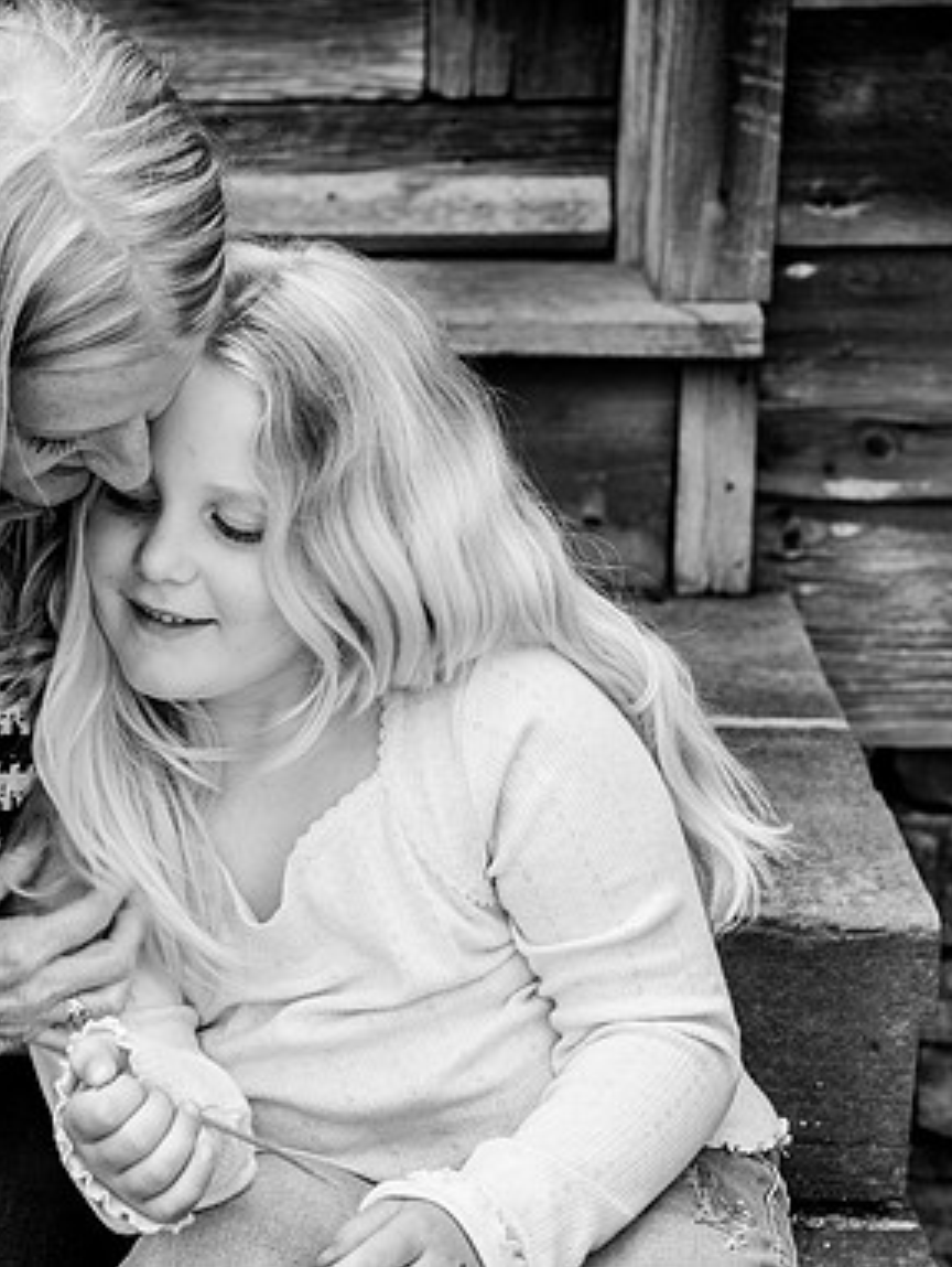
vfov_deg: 20.4
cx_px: 93
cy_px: 630
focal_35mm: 96
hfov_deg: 15.3
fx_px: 3514
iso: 250
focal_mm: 66
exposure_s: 1/250
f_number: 5.6
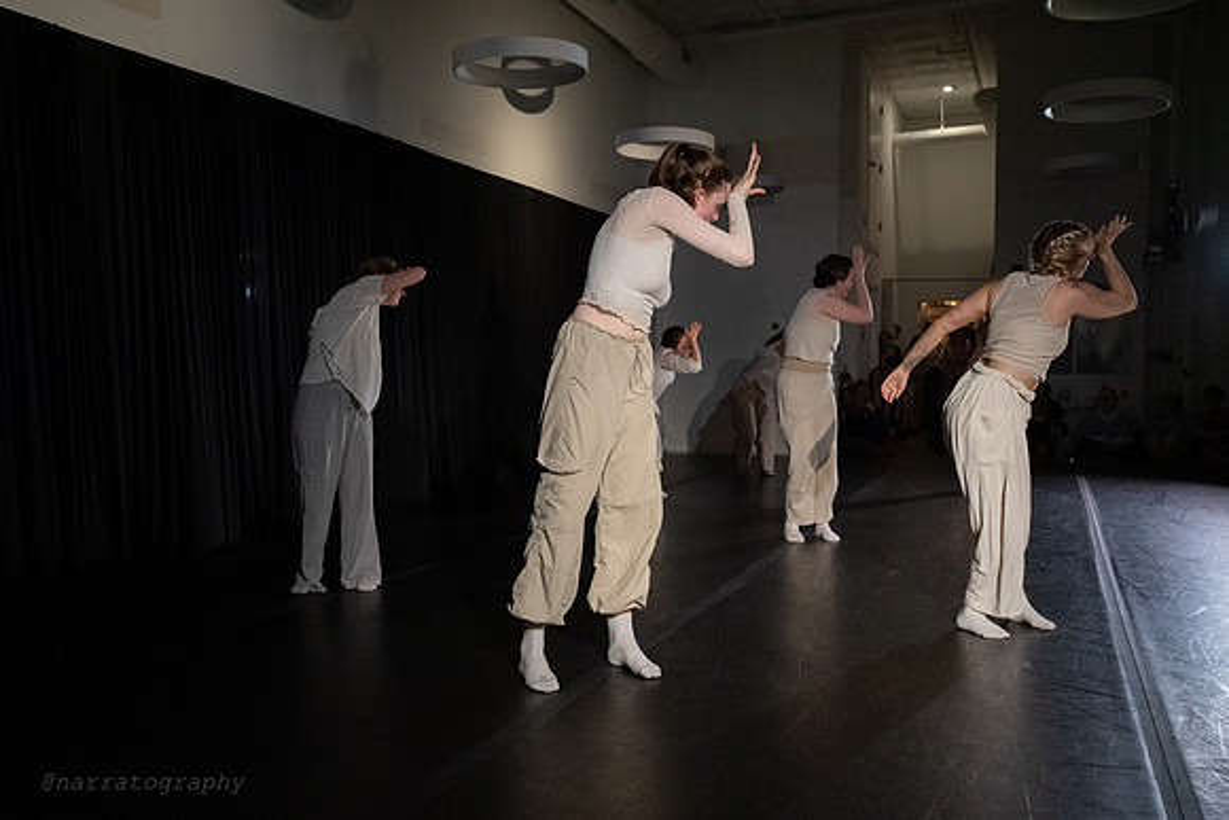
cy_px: 438
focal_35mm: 31
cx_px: 555
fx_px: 1065
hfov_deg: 59.8
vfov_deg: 42.1
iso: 6400
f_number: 5
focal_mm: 28
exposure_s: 1/500
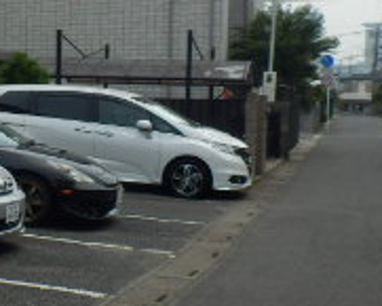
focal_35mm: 83
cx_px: -27
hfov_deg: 21.9
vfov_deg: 18.5
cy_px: 135
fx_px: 939
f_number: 7.9
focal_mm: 4.2
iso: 80
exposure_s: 1/160
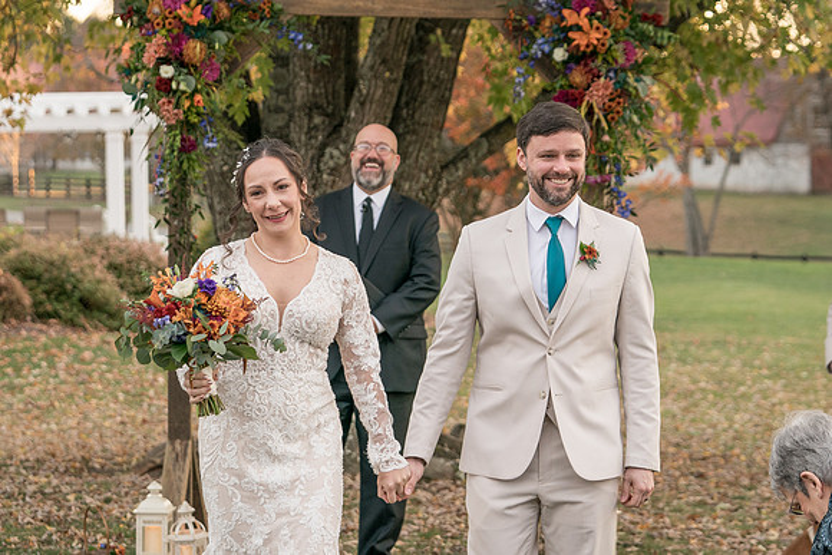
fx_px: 2769
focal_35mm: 120
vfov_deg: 11.4
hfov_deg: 17.1
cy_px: 227
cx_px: 399
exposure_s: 1/200
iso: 640
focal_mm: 78
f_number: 4
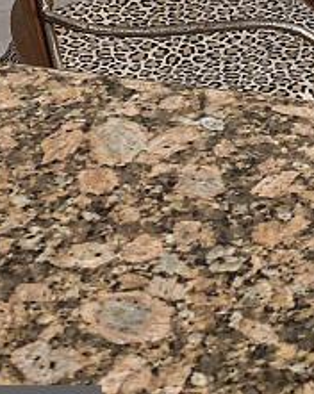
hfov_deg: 12.5
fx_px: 1351
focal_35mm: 116
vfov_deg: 13.8
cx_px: 483
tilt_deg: -8.2
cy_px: -417
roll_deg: -0.8
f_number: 1.8
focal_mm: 4.25
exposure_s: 1/61
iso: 125
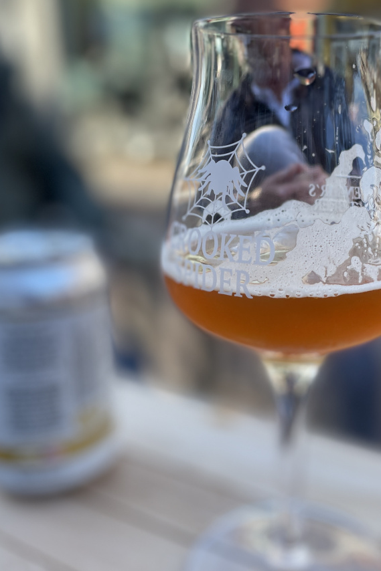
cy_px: 257
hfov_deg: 34.5
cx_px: 270
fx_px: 603
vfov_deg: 50.6
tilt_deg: -14.3
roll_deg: +1.7
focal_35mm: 38
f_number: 1.6
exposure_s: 1/673
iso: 50
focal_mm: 4.2
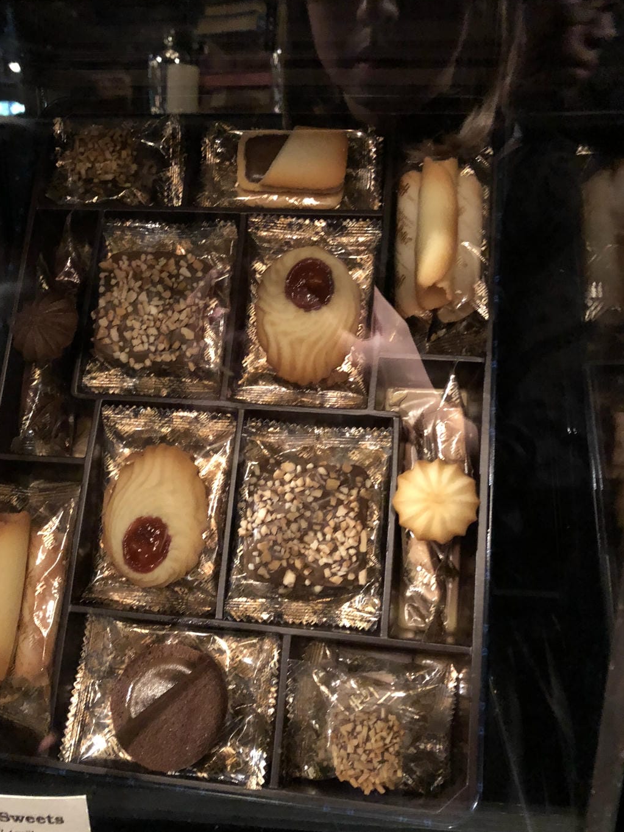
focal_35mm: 34
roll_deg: +0.0
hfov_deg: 41.7
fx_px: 817
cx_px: 264
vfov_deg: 54.0
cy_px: 421
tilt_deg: -17.9
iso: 100
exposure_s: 1/4
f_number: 1.8
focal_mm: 3.99
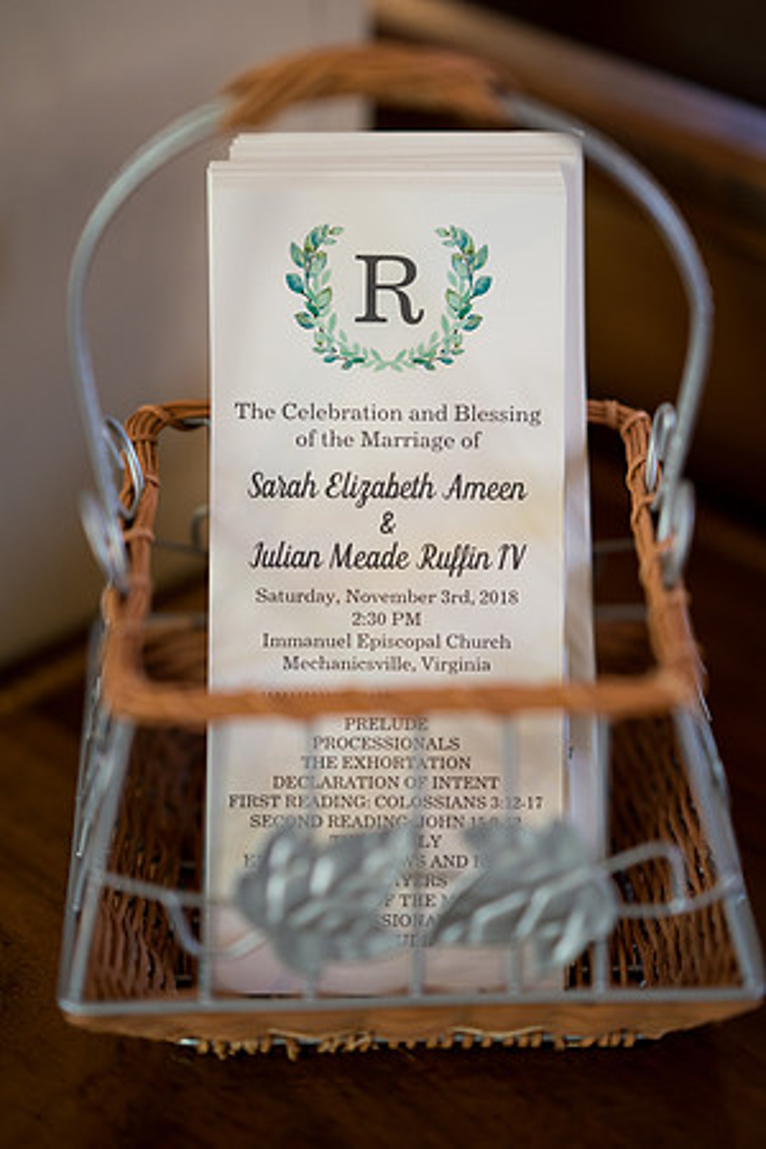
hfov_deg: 16.1
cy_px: 574
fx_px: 2713
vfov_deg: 23.9
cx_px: 383
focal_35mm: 85
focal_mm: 85
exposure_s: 1/500
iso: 2000
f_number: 1.4
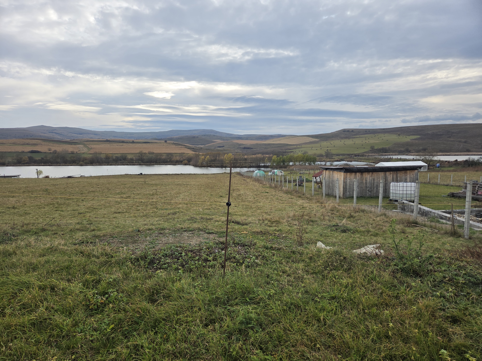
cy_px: 180
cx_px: 241
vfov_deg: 58.9
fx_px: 320
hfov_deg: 73.9
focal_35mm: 23
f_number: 1.8
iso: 80
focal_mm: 5.4
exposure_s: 1/3273
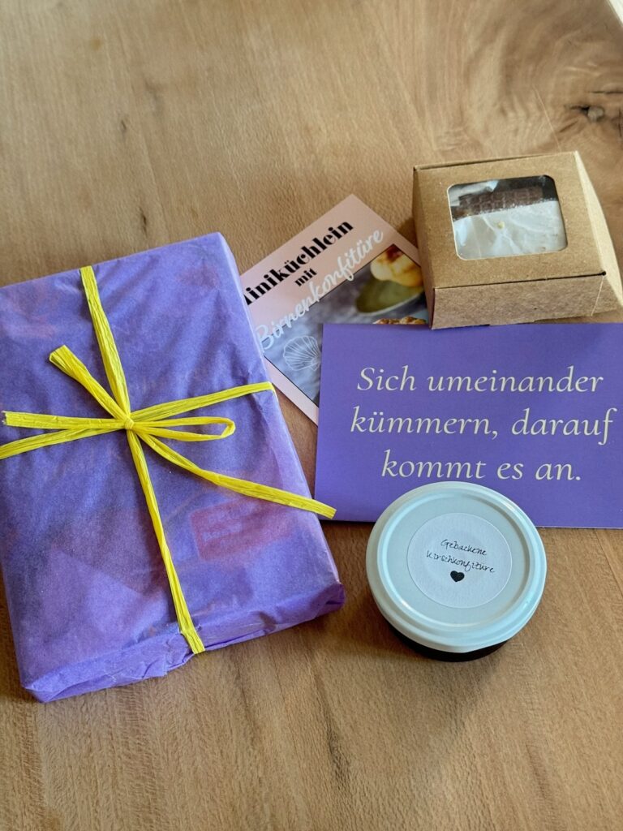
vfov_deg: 39.7
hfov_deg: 30.3
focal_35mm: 48
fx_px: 1152
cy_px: 416
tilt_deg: -57.6
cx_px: 312
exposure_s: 1/40
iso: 320
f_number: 1.78
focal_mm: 6.76
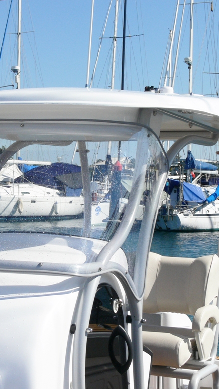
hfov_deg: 13.3
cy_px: 195
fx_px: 939
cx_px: 63
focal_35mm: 91
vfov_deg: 23.4
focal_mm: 13.2
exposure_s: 1/400
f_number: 7.1
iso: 80
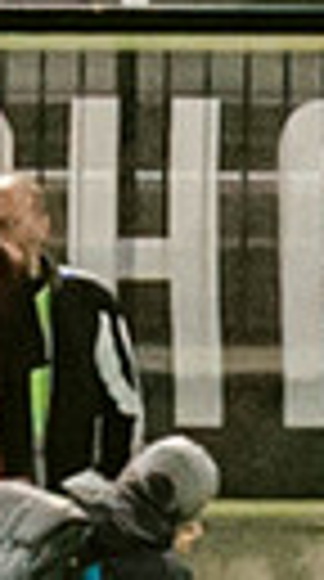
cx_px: 307
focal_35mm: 2272
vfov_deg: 1.0
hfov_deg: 0.5
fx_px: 34907
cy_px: 369
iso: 2000
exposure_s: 1/160
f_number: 4
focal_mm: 70
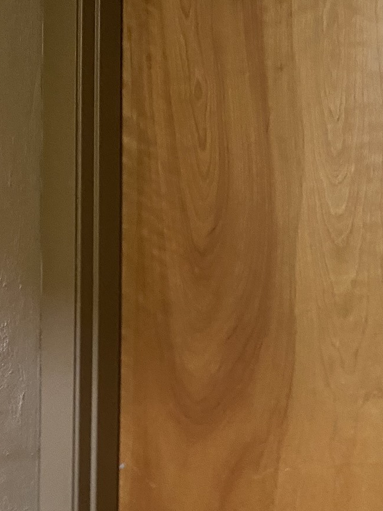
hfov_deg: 23.3
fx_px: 900
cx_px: 358
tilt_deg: +0.8
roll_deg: +2.0
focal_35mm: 61
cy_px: 309
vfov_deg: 31.6
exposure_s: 1/30
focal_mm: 4.25
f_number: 1.8
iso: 640
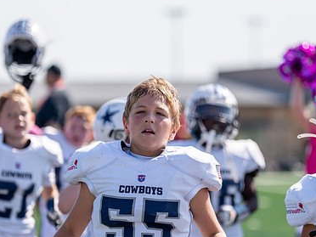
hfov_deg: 8.0
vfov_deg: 6.0
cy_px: 150
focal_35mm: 246
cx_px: 163
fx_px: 2246
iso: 100
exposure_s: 1/2000
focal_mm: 153
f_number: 2.8
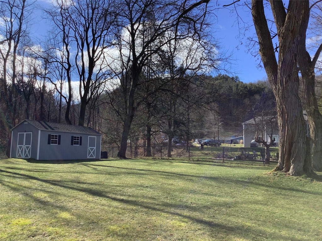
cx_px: 161
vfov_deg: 45.4
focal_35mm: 31
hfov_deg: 58.4
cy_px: 120
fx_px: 288
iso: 25
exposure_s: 1/959
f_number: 2.4
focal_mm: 3.3
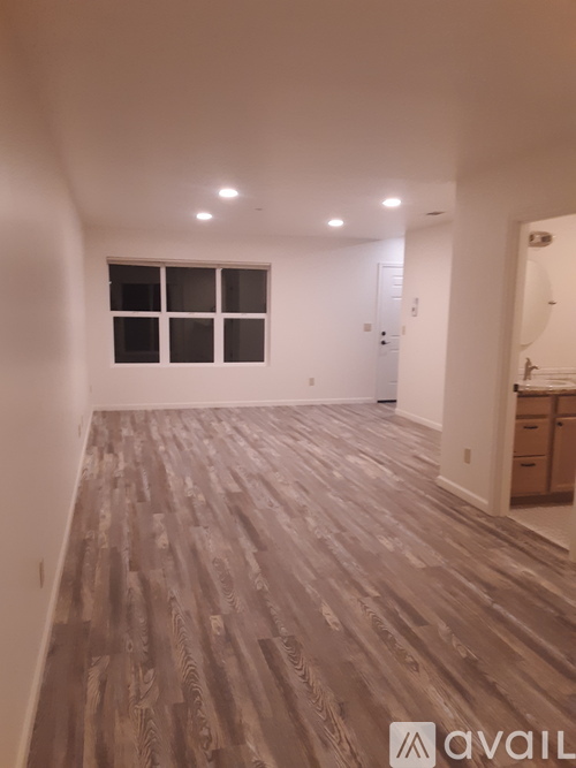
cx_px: 288
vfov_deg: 63.5
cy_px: 384
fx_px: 621
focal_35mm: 28
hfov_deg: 49.7
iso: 125
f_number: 1.9
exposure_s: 1/40
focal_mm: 2.91
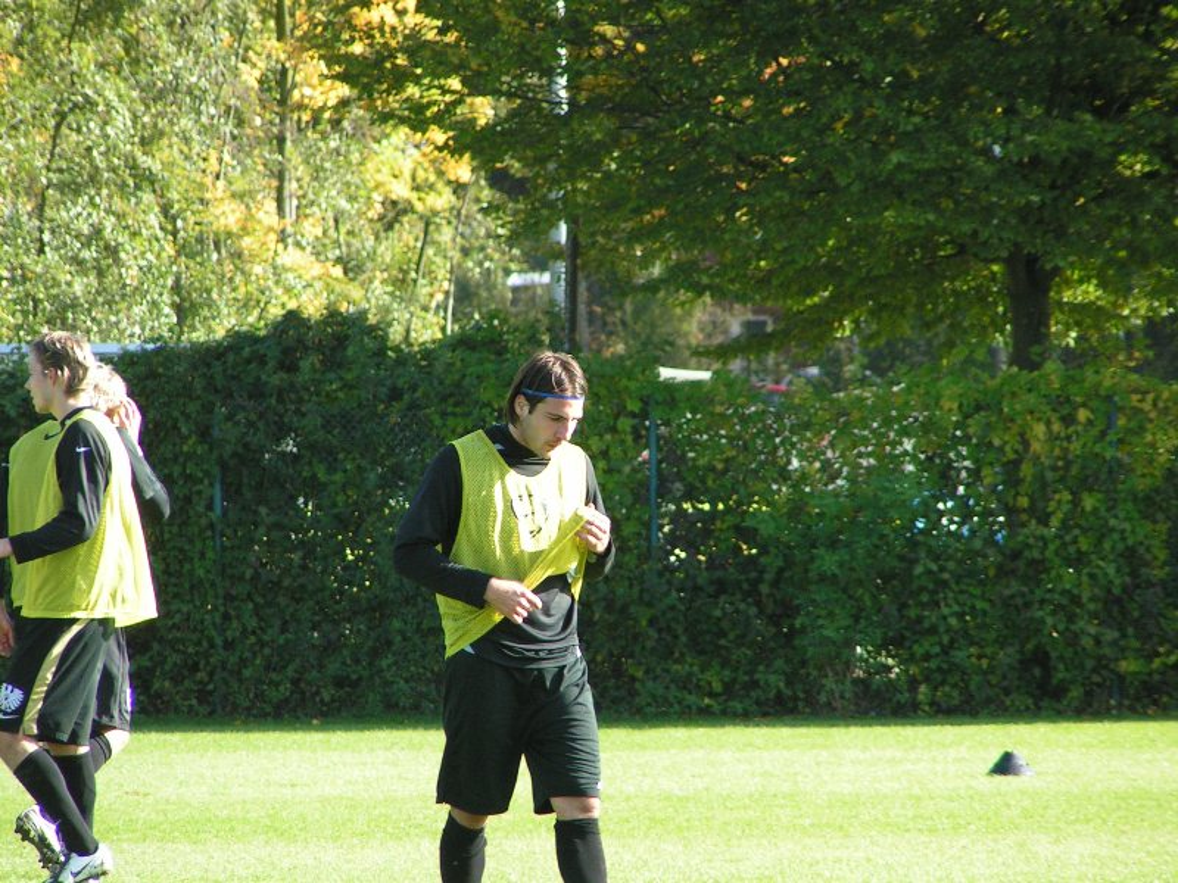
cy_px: 442
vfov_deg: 3.9
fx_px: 12932
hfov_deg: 5.2
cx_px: 589
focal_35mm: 380
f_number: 3.5
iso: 125
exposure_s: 1/400
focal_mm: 58
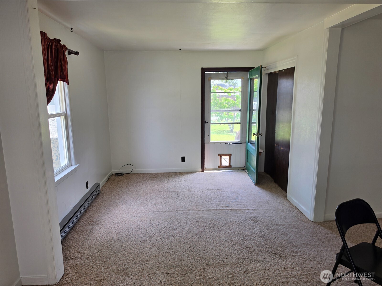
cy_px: 143
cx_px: 191
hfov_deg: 73.9
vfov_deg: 58.9
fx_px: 254
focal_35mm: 23
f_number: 1.4
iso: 20
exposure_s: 1/180
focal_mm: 6.5
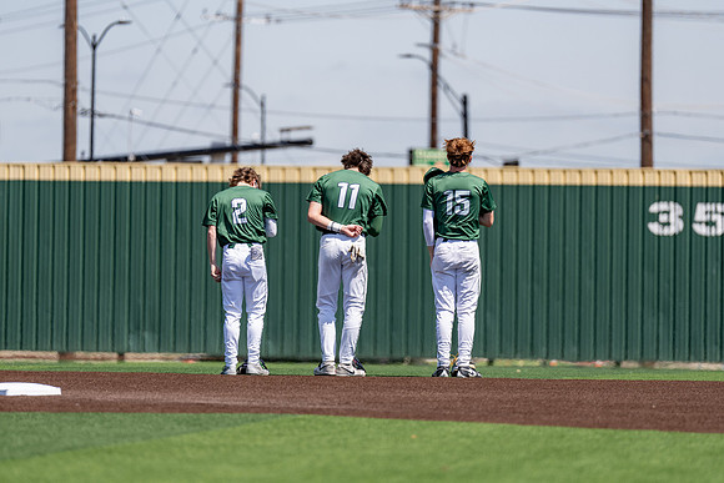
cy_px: 223
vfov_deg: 5.3
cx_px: 381
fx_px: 5233
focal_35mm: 260
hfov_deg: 7.9
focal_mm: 200
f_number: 2.8
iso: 100
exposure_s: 1/2000
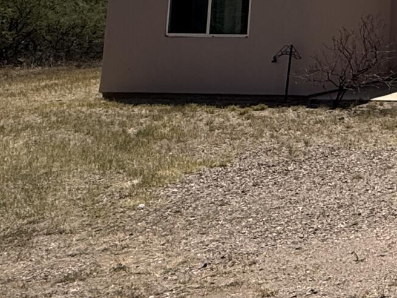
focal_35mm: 64
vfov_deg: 21.3
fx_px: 734
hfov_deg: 21.8
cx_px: 677
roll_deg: -0.6
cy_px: -60
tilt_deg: +5.8
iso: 50
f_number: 2.2
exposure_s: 1/3891
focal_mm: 2.22
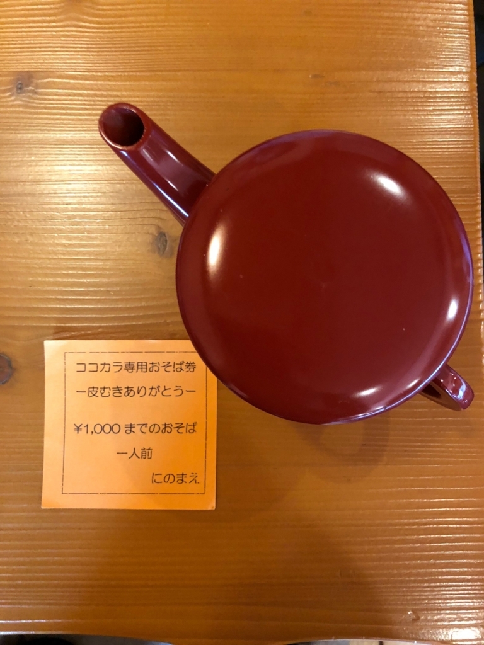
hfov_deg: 49.7
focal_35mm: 28
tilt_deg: -85.9
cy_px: 322
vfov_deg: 63.4
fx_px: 522
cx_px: 242
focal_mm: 4
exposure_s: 1/5
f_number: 1.8
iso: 100
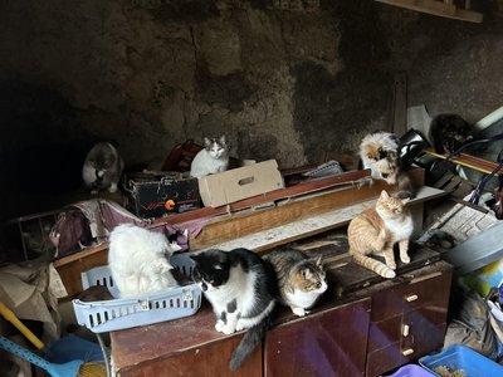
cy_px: 188
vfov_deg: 53.1
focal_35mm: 26
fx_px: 378
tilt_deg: -12.3
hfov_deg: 67.3
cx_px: 252
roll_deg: +5.0
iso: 640
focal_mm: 5.7
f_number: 1.5
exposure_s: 1/40
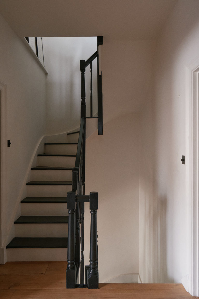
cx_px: 100
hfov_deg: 53.1
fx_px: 199
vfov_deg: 73.7
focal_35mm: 24
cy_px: 150
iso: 1600
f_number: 5.6
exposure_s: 1/25
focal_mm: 16
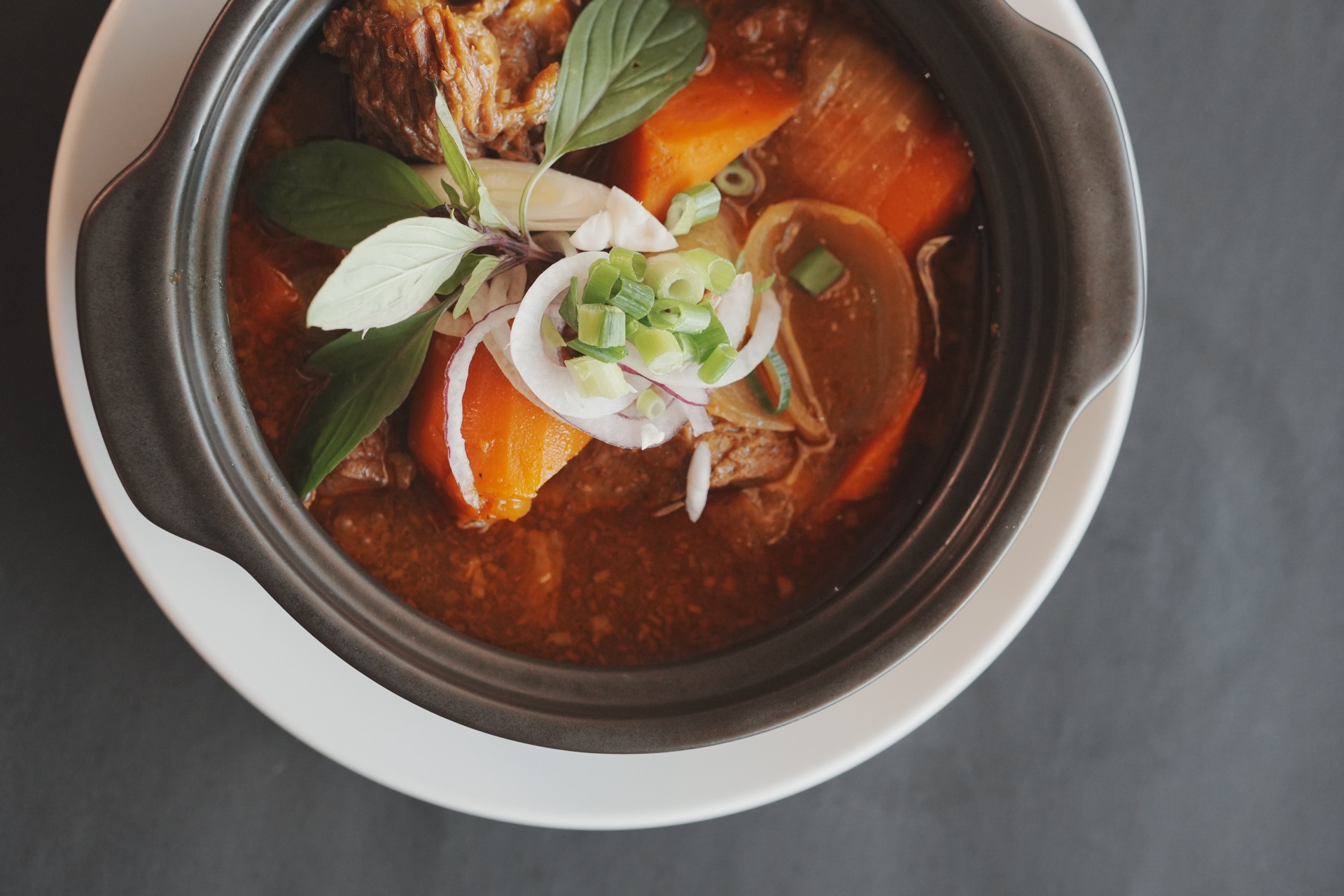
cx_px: 672
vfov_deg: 16.3
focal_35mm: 84
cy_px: 448
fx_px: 3136
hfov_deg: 24.2
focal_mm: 56
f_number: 2.8
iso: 800
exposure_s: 1/400
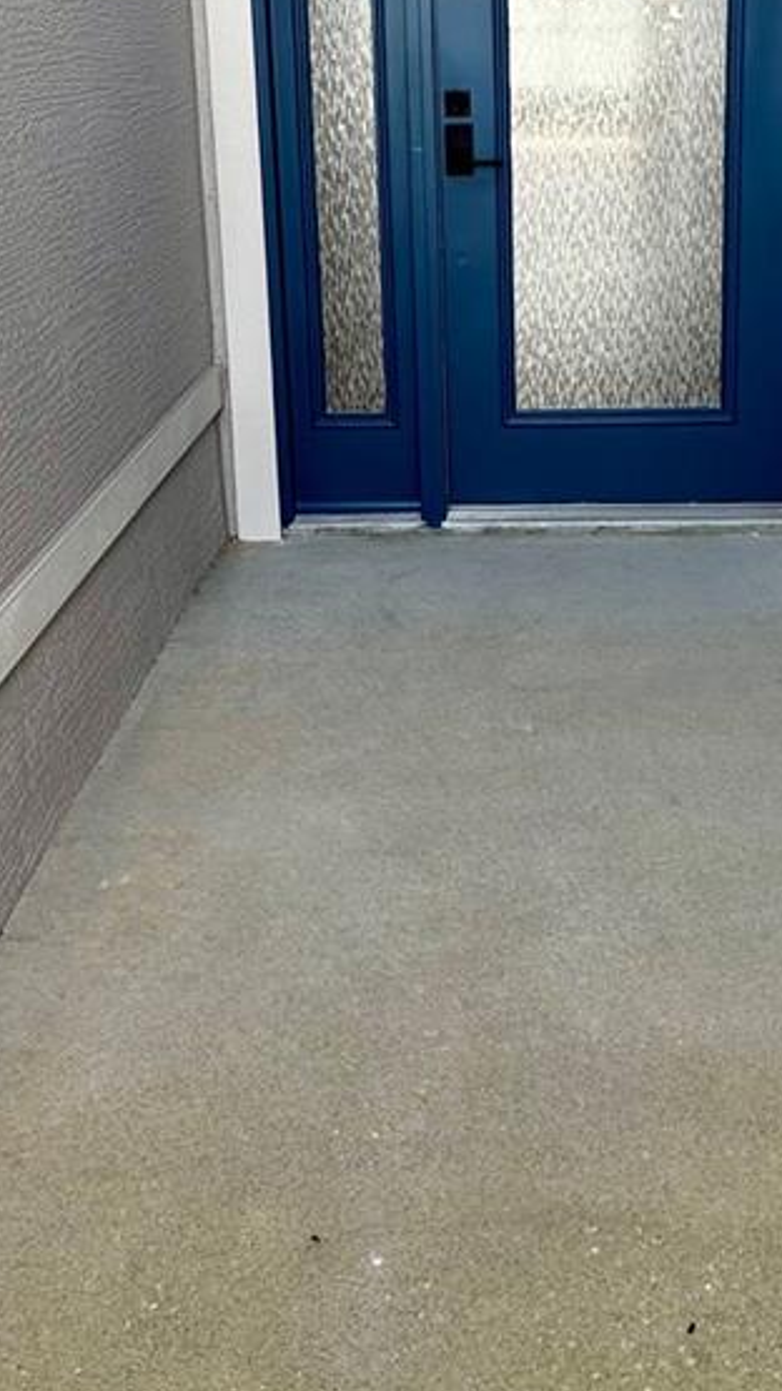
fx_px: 1217
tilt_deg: -11.8
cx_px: 506
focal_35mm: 33
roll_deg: +0.6
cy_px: 268
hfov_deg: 35.4
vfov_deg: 55.1
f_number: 2.2
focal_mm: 2.22
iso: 40
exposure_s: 1/150
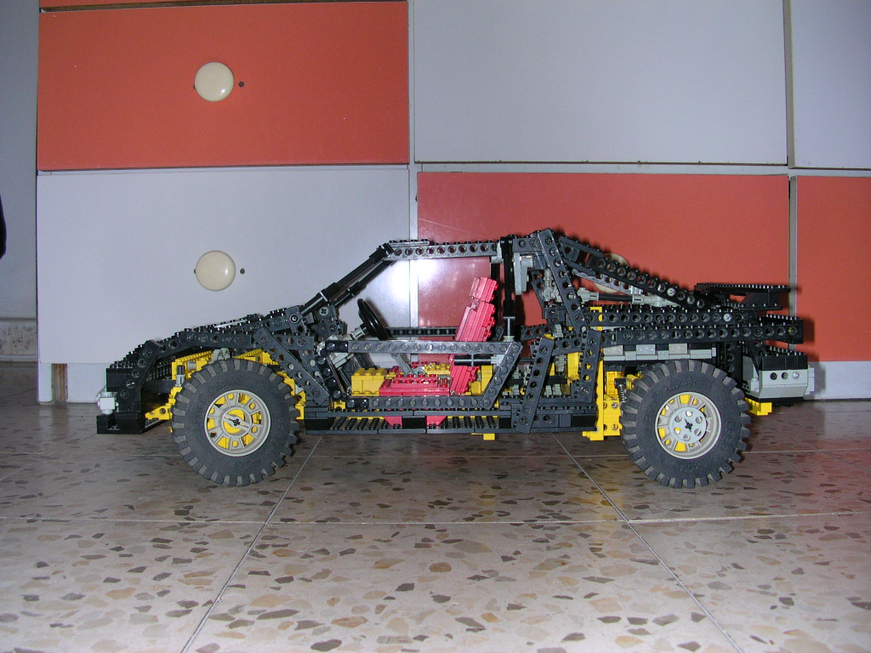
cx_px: 436
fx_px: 931
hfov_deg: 50.1
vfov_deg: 38.7
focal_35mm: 37
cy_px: 326
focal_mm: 5.6
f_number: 2.7
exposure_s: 1/60
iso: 100
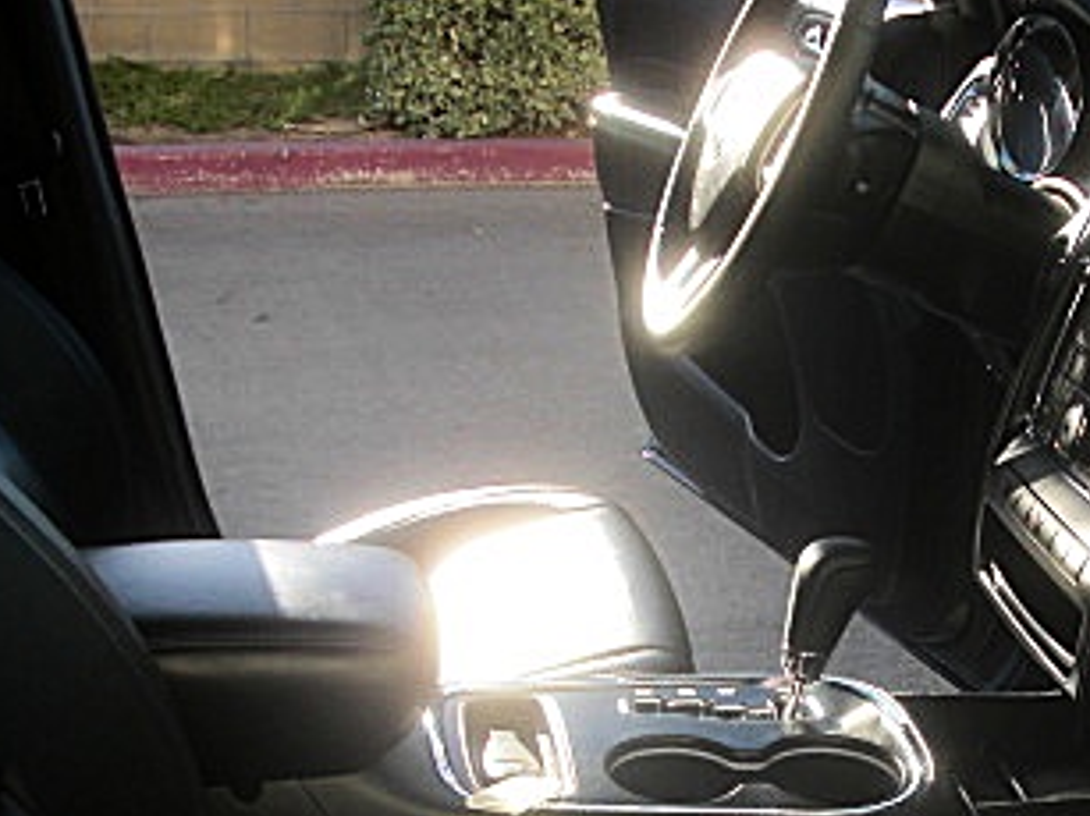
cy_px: 734
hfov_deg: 25.6
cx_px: 870
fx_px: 2361
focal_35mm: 75
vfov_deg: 19.3
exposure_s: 1/250
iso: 50
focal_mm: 6.3
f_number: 2.8
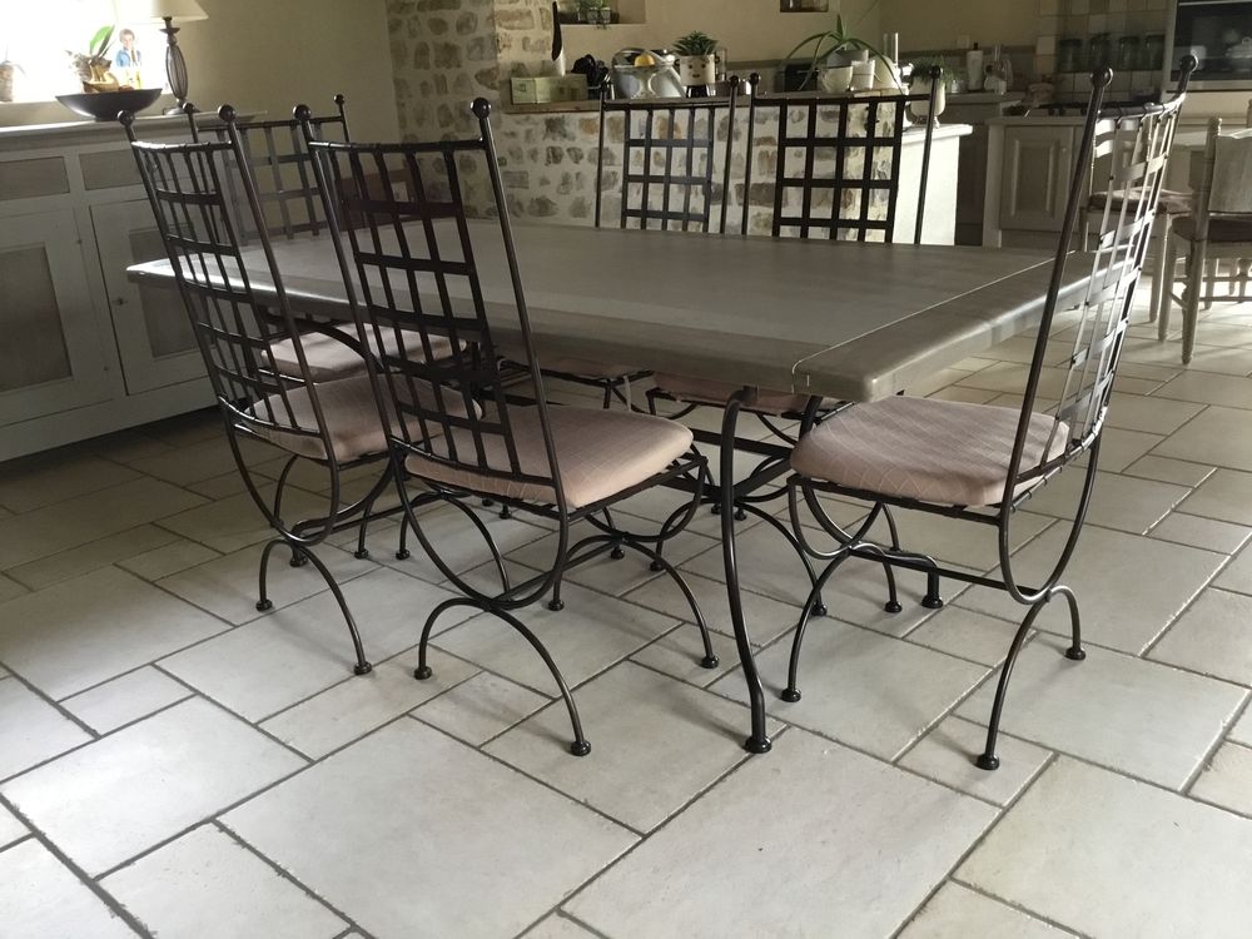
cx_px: 626
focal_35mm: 31
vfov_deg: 45.4
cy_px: 470
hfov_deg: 58.4
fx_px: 1121
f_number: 2.4
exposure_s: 1/33
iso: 200
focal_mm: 3.3
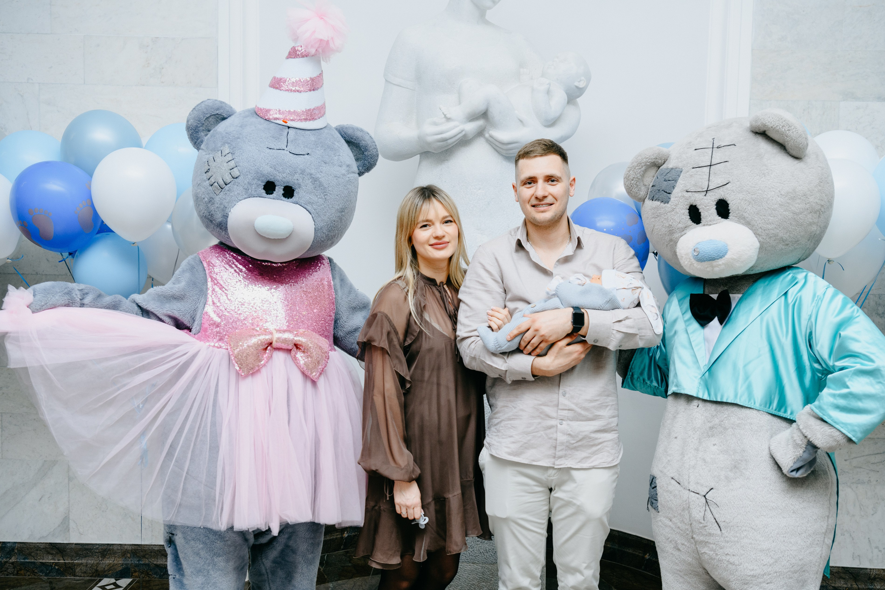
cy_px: 295
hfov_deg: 47.4
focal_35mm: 41
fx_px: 1008
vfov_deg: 32.6
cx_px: 455
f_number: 4
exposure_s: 1/160
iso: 320
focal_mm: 38
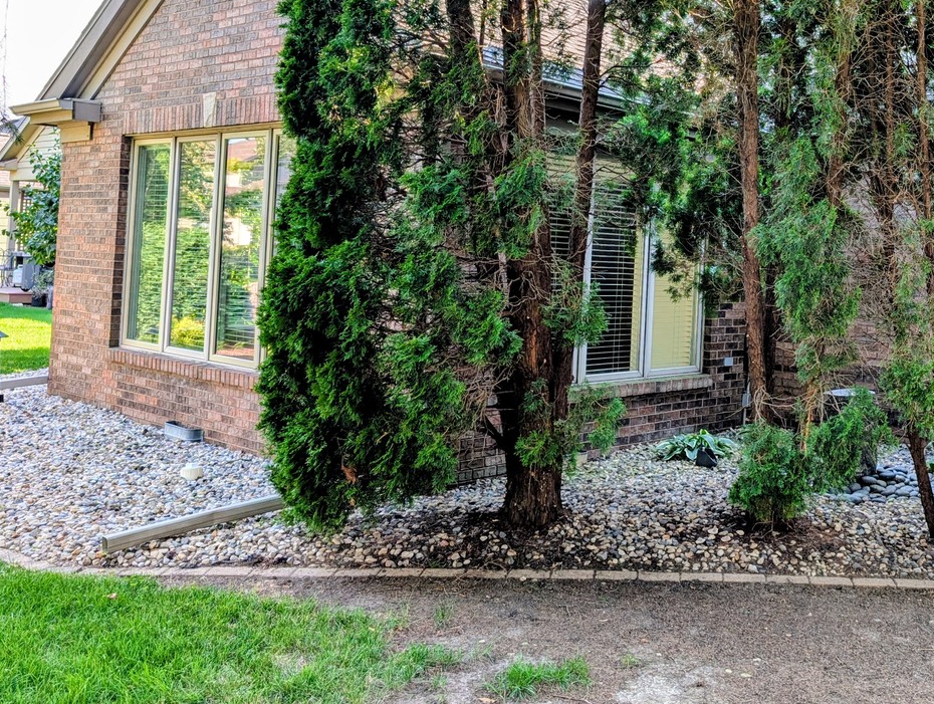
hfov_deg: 48.1
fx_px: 1000
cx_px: 704
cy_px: 233
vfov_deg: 38.3
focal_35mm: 37
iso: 27
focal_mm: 6.9
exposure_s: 1/119
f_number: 1.68
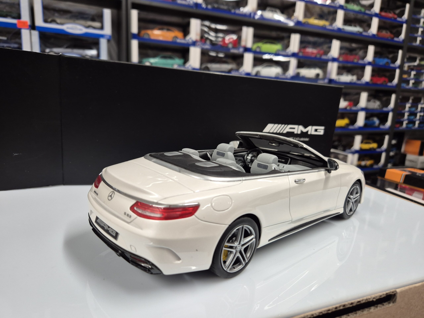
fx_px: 282
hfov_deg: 73.9
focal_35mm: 23
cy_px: 159
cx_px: 212
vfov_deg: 58.9
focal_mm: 5.4
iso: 200
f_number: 1.8
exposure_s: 1/100
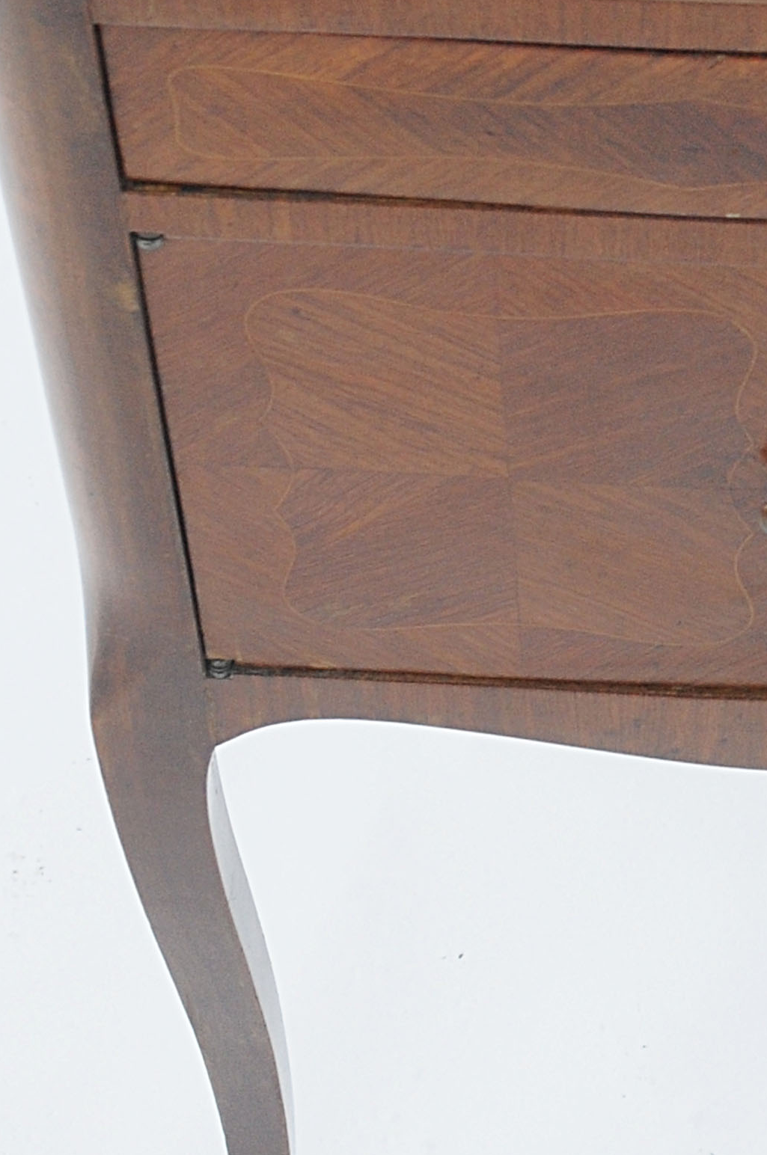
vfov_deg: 20.2
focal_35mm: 100
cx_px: 855
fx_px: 3205
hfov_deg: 13.4
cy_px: 261
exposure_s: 1/250
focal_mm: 24
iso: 400
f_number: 5
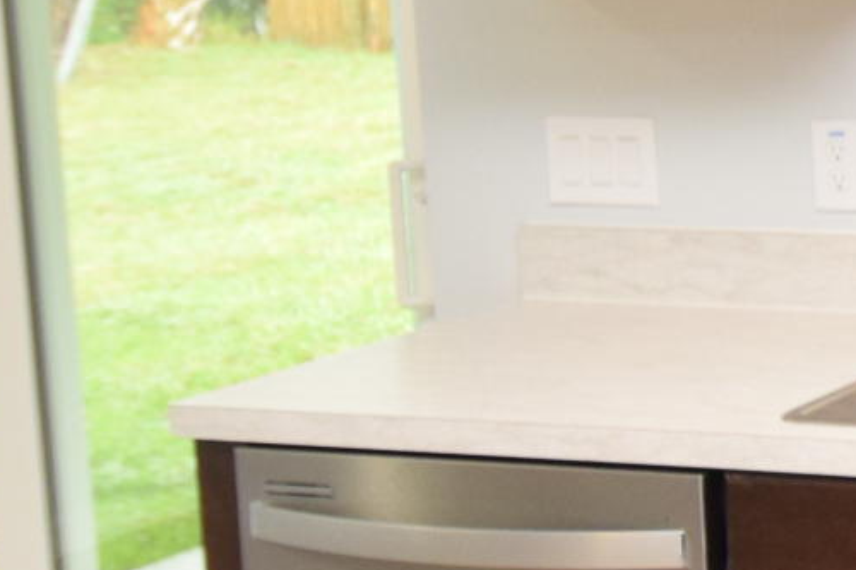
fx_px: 2139
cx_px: 1448
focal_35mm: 90
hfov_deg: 18.6
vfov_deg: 15.0
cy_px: 34
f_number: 5
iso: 800
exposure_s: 1/100
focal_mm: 10
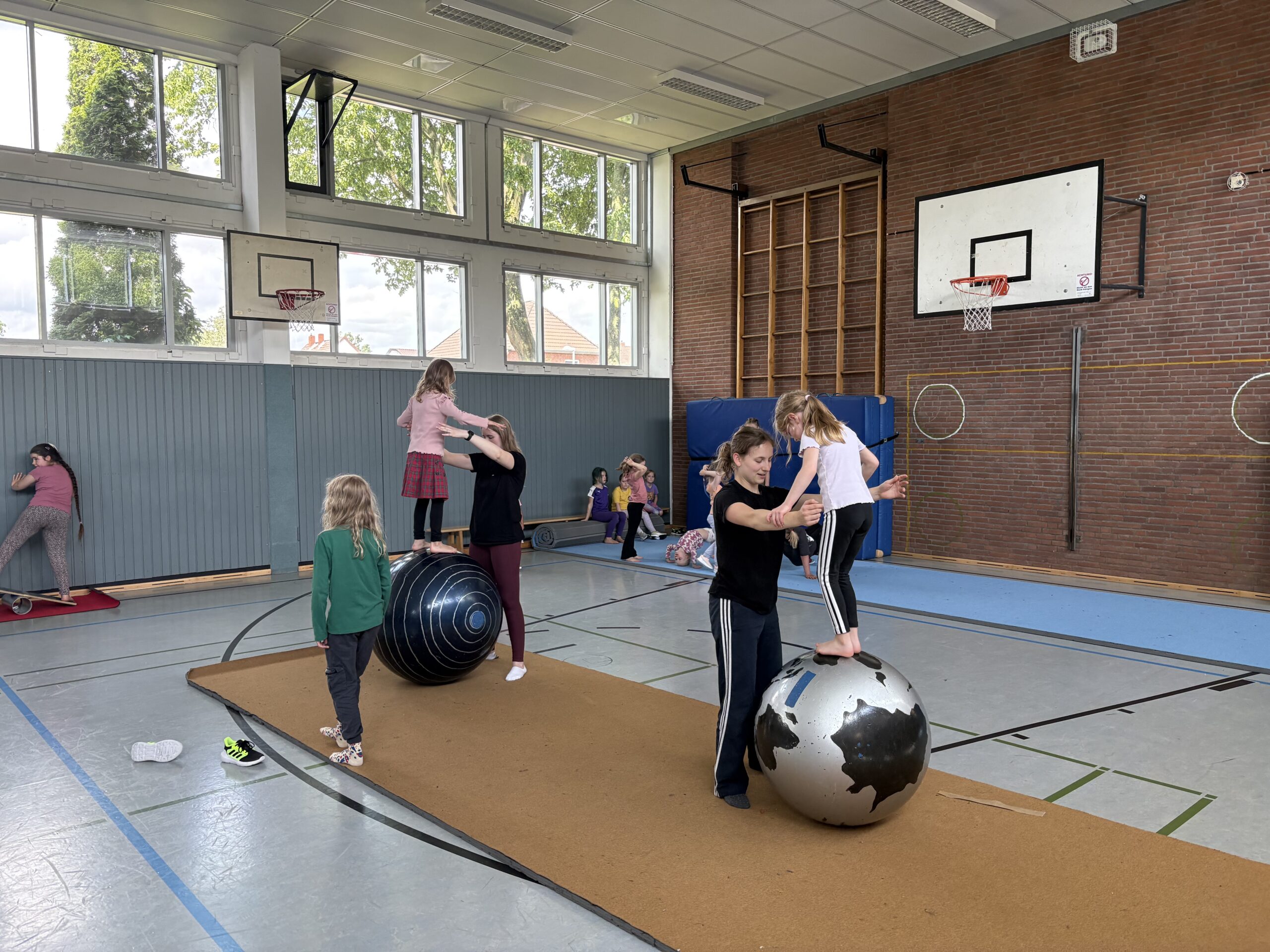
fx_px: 954
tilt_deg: -5.0
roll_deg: +0.7
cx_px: 635
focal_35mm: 26
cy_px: 476
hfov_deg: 67.3
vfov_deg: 53.1
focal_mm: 5.96
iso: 125
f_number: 1.6
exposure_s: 1/215
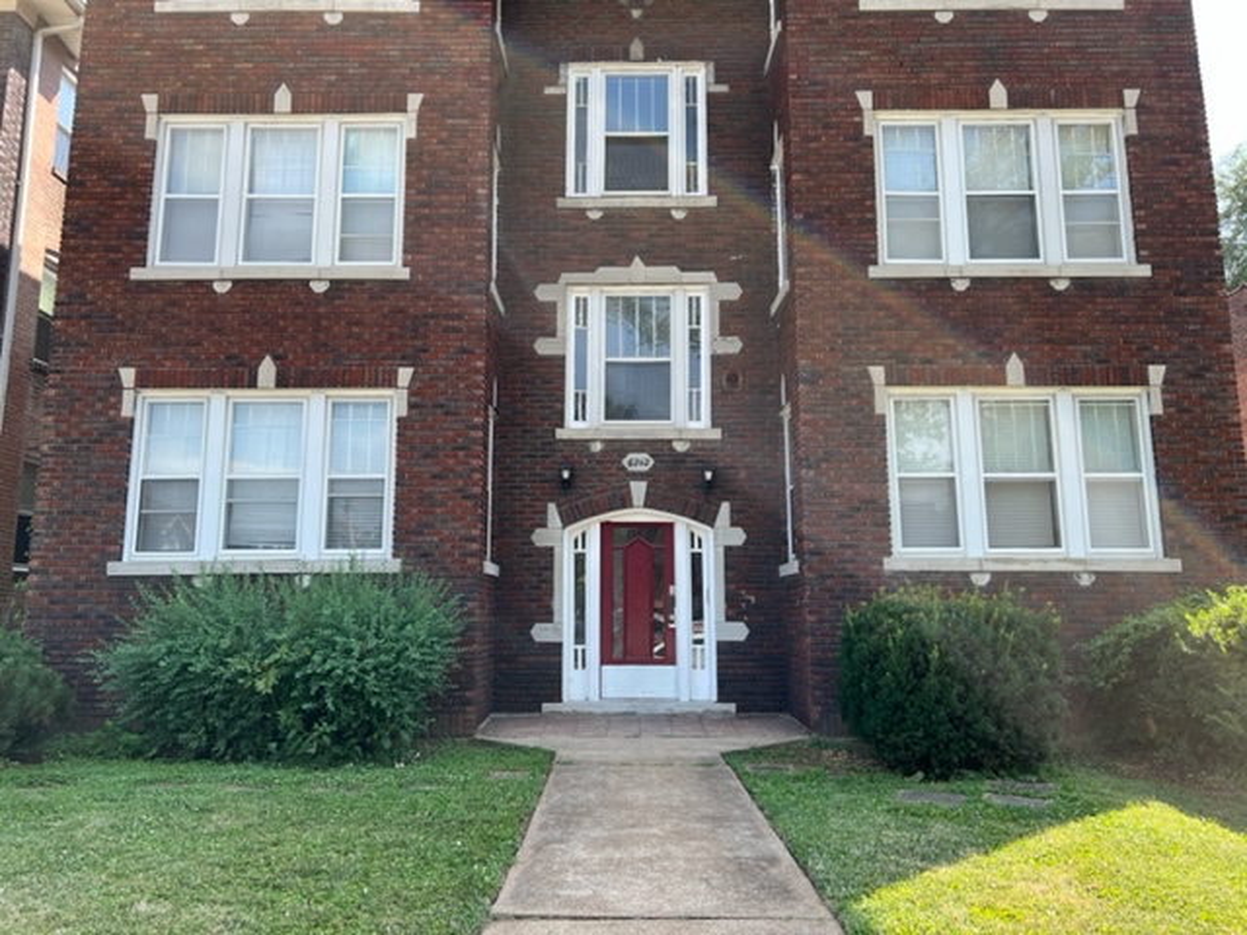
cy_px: 468
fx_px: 937
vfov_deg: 53.1
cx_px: 624
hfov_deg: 67.3
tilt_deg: +10.0
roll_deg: +0.3
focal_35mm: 26
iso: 50
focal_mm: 5.7
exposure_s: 1/887
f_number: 1.5
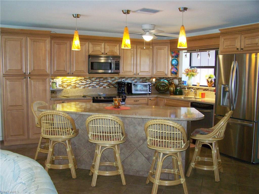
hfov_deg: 49.0
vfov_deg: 37.7
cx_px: 130
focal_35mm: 38
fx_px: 284
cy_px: 97
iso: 160
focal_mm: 6.3
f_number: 2.8
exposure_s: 1/60
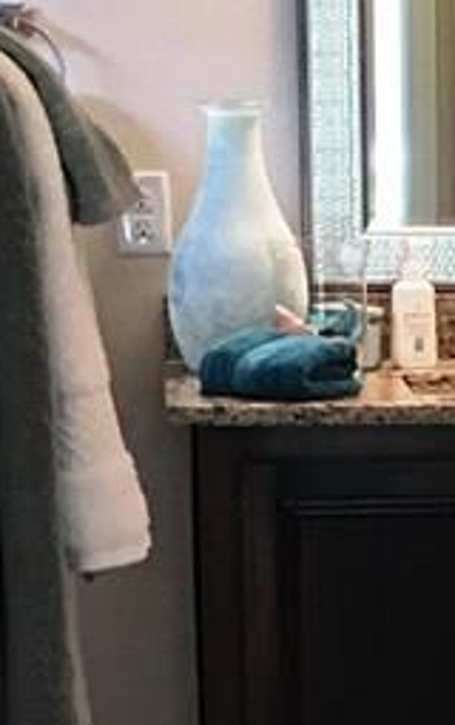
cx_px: 1140
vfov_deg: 11.3
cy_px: 631
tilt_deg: -9.7
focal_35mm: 185
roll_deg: -1.3
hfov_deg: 6.7
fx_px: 3660
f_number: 2.2
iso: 40
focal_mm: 4.15
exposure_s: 1/15
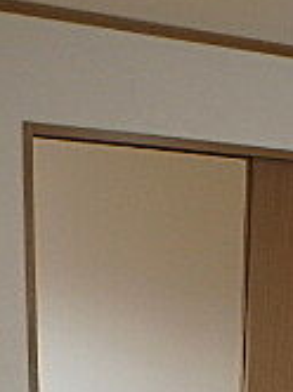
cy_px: 512
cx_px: 298
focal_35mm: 81
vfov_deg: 21.7
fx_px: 917
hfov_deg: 17.7
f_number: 3.5
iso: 200
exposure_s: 1/60
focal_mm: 3.7
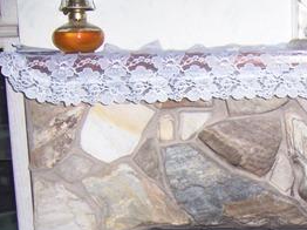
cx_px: 279
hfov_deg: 21.7
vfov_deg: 16.2
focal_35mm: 88
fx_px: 780
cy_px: 262
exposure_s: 1/60
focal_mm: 6.2
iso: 125
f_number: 2.8
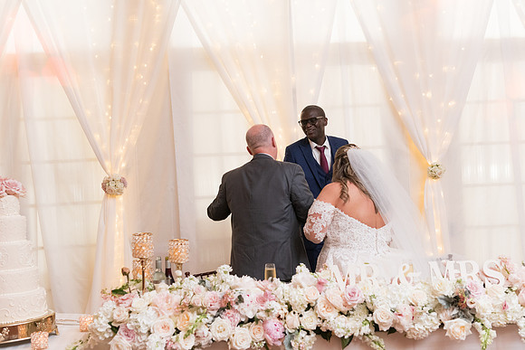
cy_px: 175
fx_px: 700
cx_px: 262
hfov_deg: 41.1
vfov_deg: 28.1
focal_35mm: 48
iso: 1800
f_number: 5
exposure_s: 1/125
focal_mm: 48
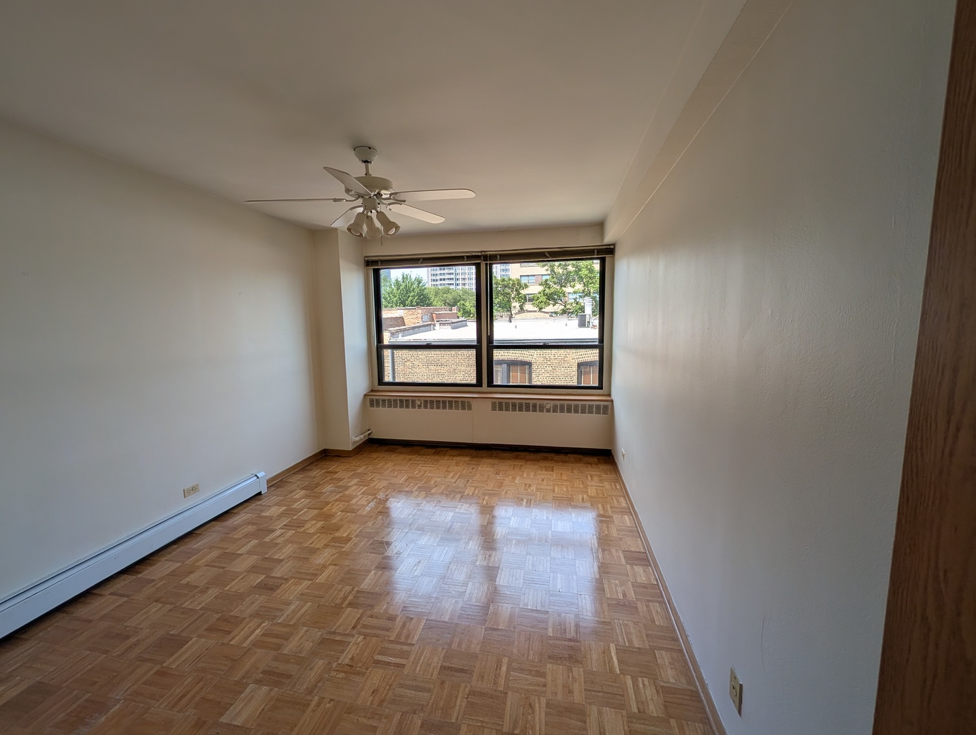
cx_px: 488
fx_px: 339
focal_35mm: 12
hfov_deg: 110.5
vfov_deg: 94.7
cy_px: 368
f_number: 1.7
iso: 75
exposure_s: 1/1045
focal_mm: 2.02
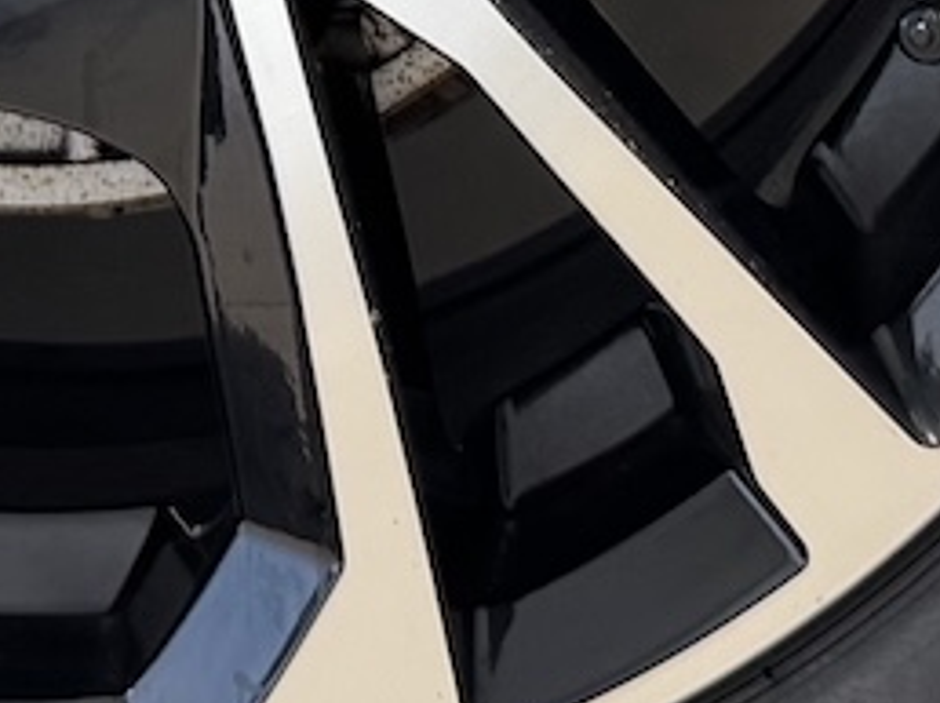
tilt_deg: -8.8
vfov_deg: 8.0
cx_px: 128
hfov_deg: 11.2
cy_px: -783
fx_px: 4748
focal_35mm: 175
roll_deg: -0.2
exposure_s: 1/121
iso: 160
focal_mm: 6.76
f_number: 1.78
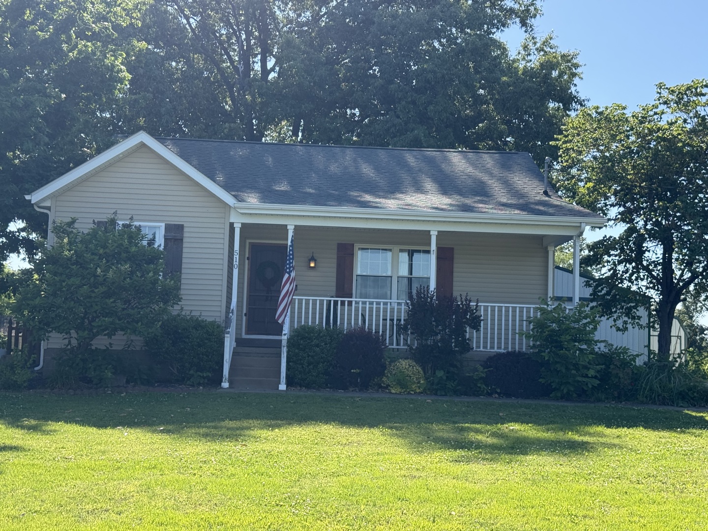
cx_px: 354
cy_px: 266
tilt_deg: +5.5
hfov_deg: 39.7
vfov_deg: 30.3
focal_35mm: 48
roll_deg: -2.2
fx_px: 982
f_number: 1.78
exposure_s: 1/2342
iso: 100
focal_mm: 6.76
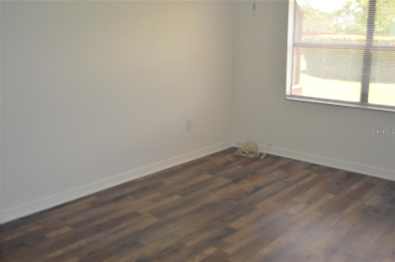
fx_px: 427
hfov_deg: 49.6
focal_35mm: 39
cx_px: 198
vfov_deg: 34.1
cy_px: 131
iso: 400
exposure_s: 1/80
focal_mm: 26
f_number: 4
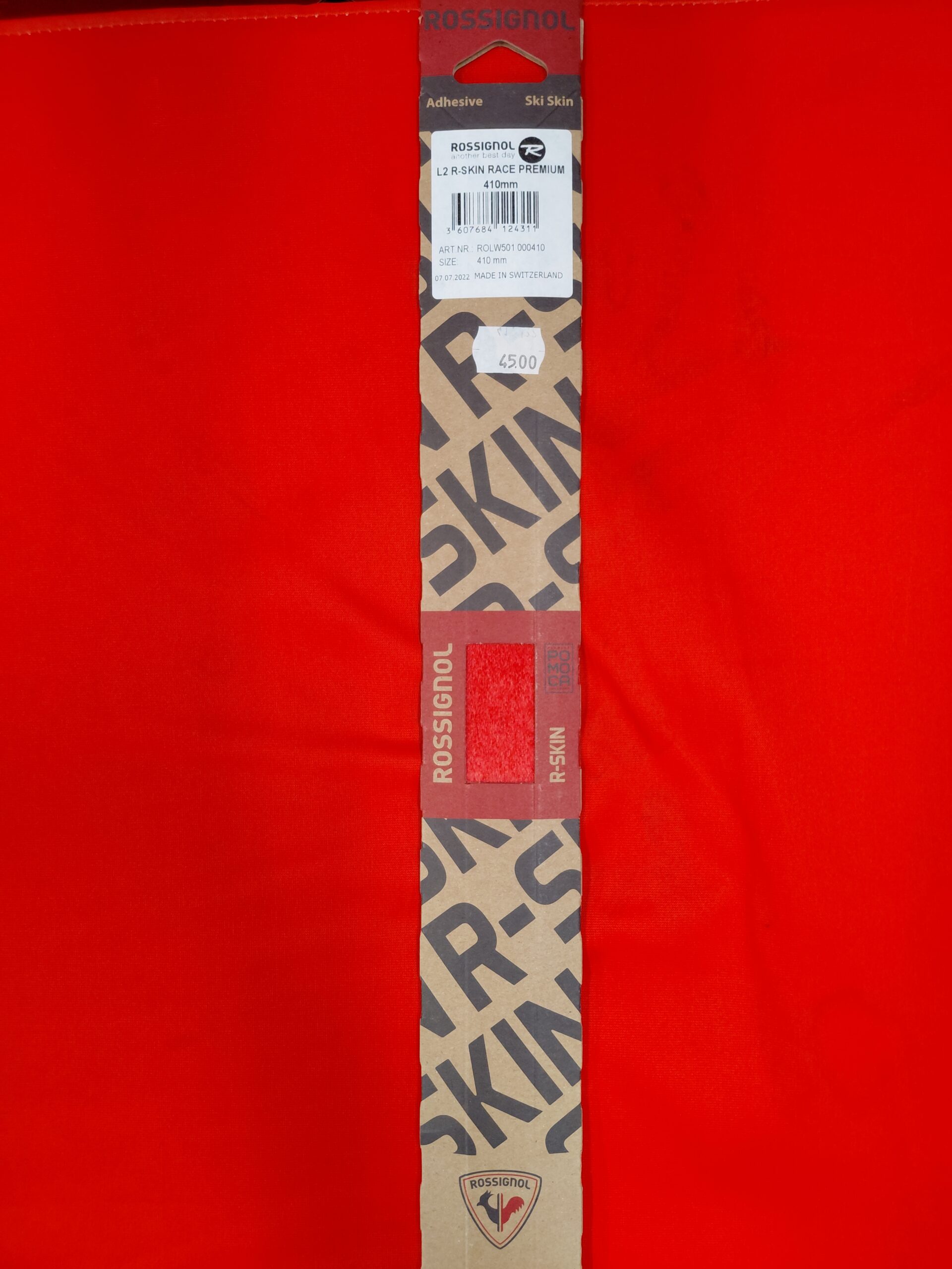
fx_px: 917
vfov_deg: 69.4
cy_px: 634
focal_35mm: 25
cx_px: 476
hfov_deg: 54.9
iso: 200
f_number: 1.8
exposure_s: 1/100
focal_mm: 4.69
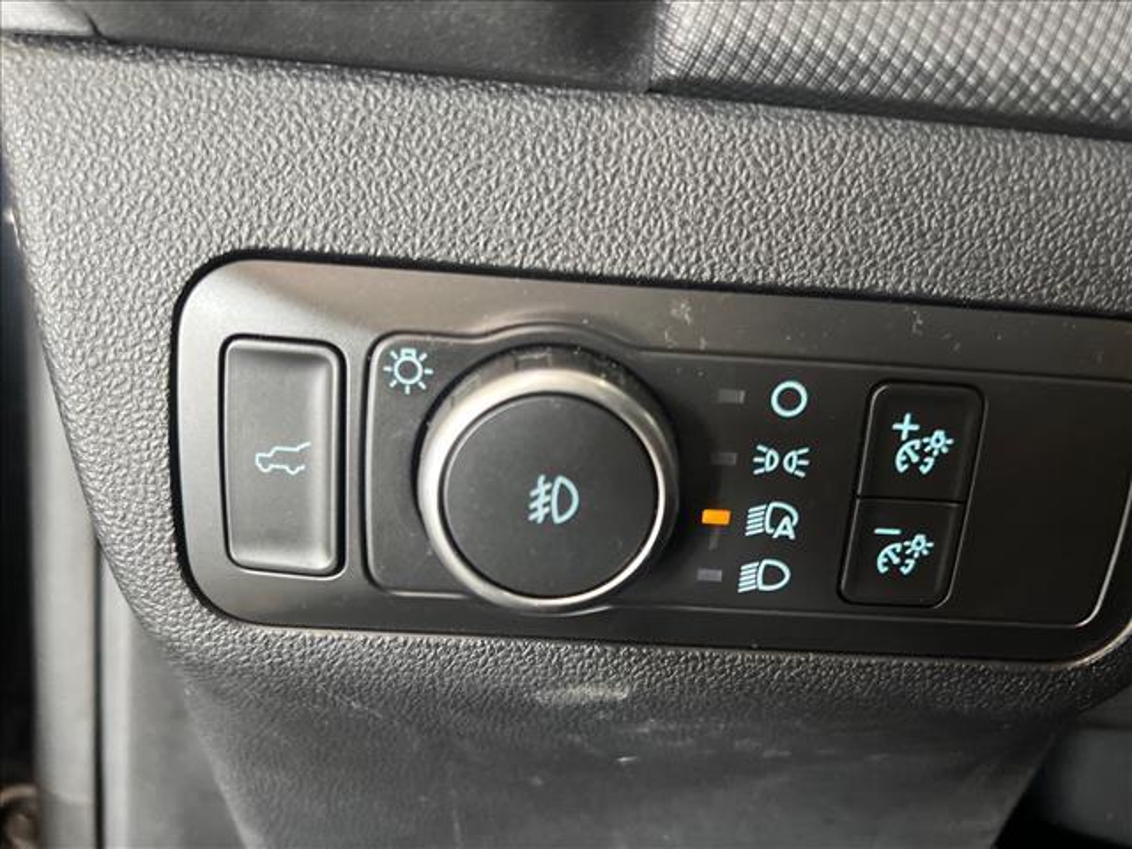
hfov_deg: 67.3
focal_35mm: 26
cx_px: 566
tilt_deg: -13.5
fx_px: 850
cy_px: 424
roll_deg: -5.4
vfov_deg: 53.1
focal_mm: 5.7
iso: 400
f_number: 1.5
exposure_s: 1/40
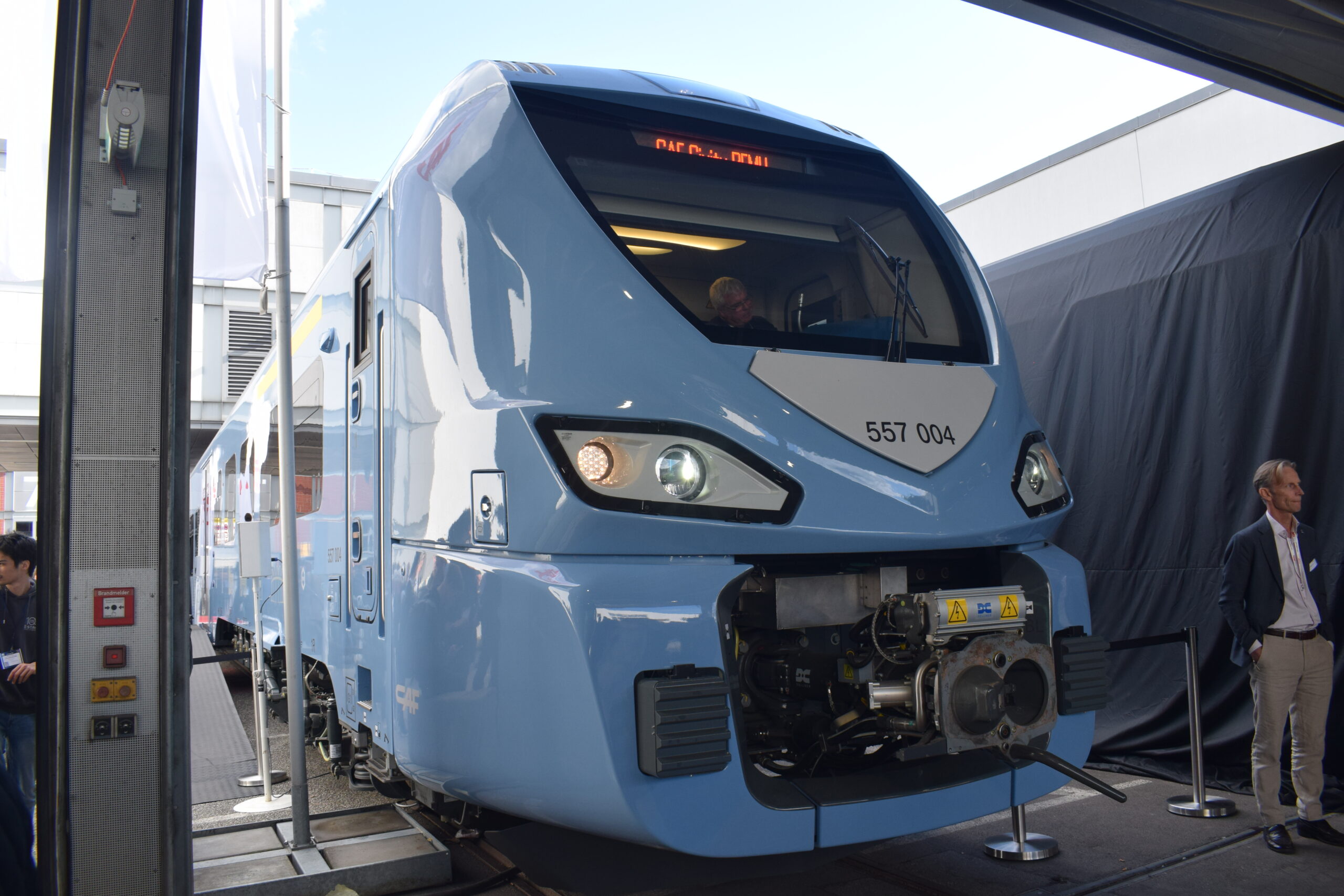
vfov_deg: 47.9
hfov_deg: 67.4
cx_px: 672
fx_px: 1008
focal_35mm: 27
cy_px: 448
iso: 400
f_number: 8
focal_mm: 18
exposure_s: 1/250
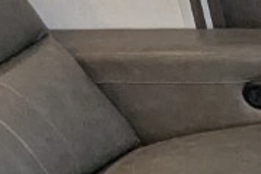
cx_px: 680
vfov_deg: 10.5
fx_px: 942
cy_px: 136
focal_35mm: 130
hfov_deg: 11.8
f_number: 2.2
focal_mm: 2.35
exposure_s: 1/94.6
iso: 259
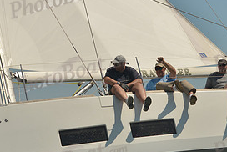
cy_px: 106
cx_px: 171
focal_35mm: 149
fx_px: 941
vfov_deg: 9.2
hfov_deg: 13.7
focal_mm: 70
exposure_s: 1/1000
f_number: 9
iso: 280
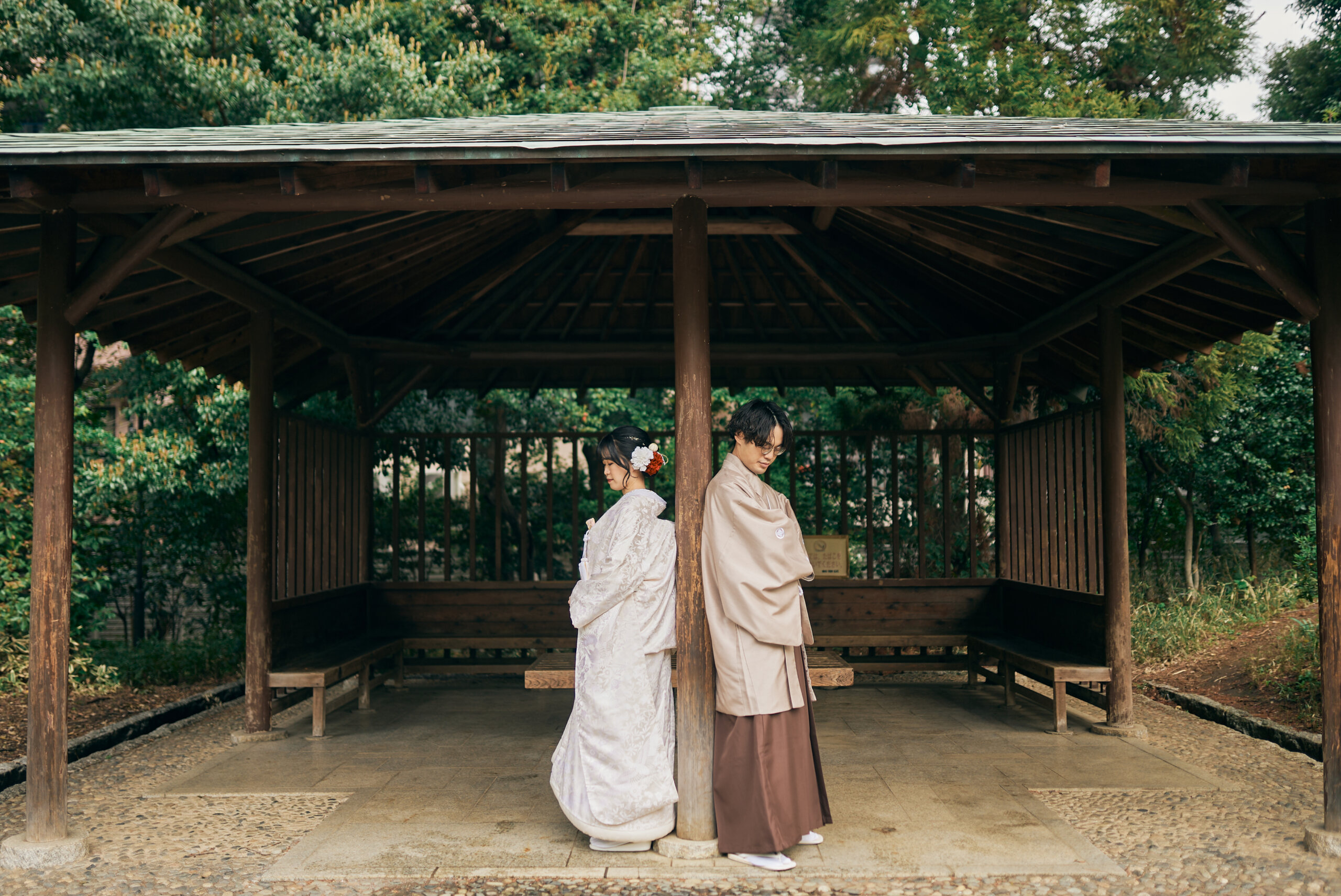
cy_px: 448
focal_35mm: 35
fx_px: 1304
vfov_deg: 37.9
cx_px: 670
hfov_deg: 54.4
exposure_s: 1/1000
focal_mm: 35
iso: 100
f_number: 1.4
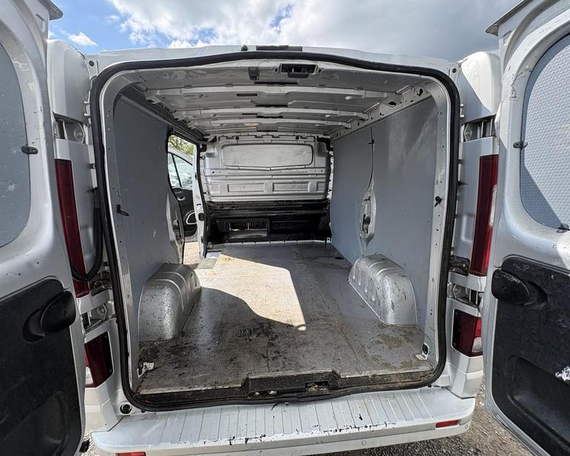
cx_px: 285
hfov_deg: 93.1
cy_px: 236
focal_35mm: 16
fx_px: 270
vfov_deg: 80.3
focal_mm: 2.22
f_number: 2.2
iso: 64
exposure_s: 1/605
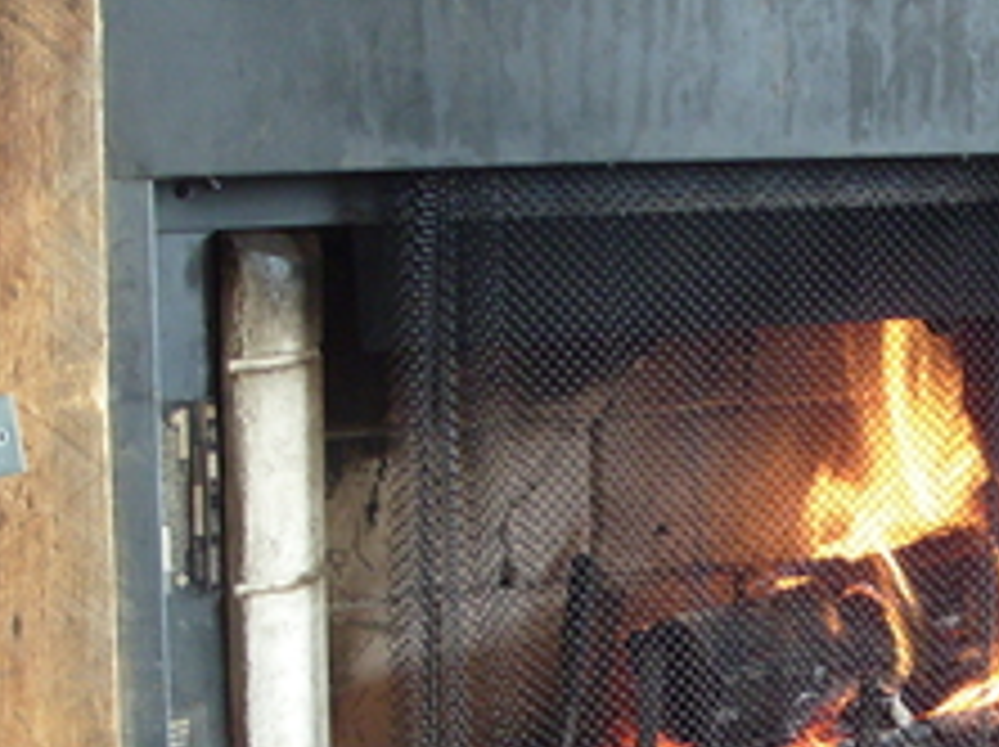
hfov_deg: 19.4
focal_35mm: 101
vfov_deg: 14.5
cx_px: 729
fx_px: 2912
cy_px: 603
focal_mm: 7.8
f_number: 2.8
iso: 200
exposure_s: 1/30
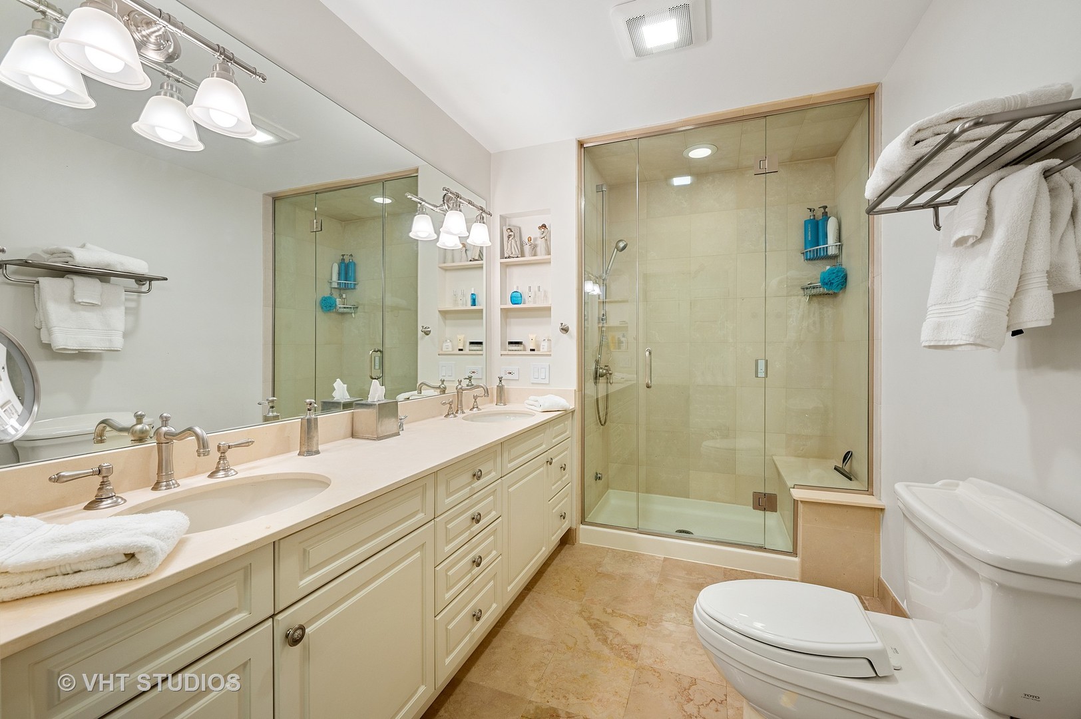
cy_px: 360
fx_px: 450
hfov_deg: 100.4
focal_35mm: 15
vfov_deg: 77.2
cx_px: 540
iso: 200
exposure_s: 1/2
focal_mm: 15
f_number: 8
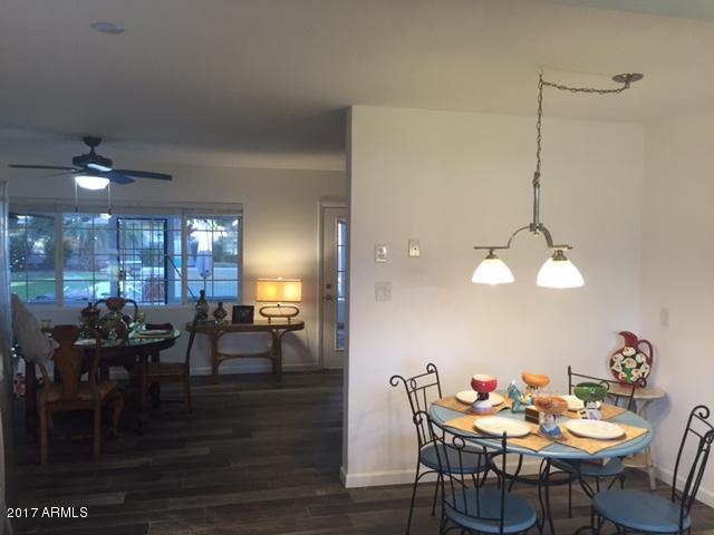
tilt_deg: -2.0
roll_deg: -0.8
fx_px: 598
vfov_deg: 48.2
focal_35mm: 29
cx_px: 357
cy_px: 268
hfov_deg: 61.7
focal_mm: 4.15
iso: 50
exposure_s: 1/30
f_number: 2.2
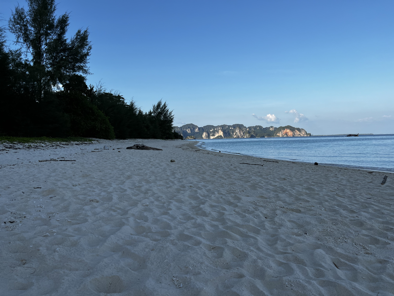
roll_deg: +1.3
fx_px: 296
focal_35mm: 26
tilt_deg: -1.8
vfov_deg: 53.1
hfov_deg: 67.3
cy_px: 148
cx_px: 197
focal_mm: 5.7
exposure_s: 1/3257
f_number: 1.5
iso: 50
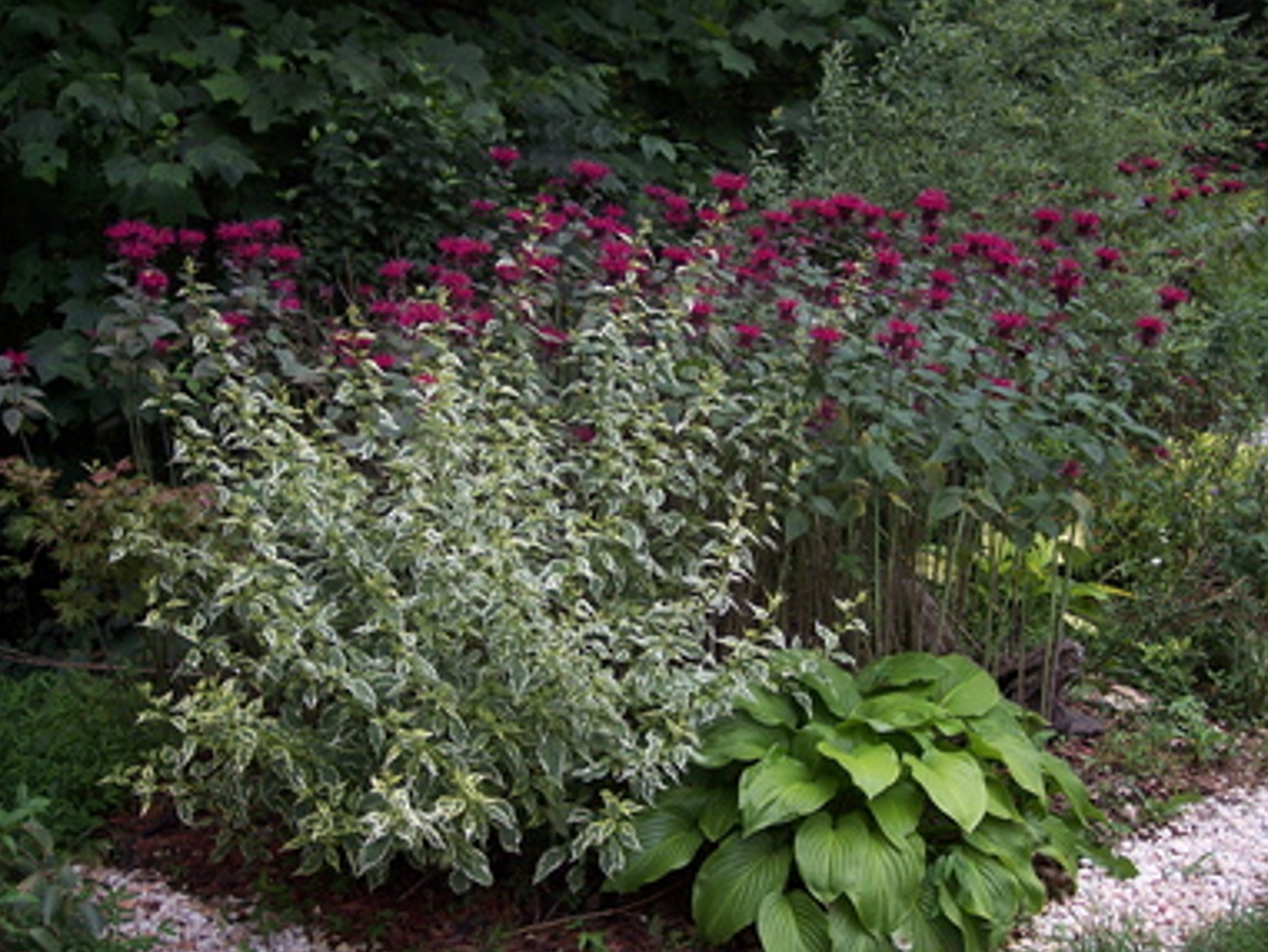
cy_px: 493
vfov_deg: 32.2
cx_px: 672
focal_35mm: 45
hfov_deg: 42.0
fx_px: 1649
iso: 100
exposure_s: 1/60
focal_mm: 8
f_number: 2.8
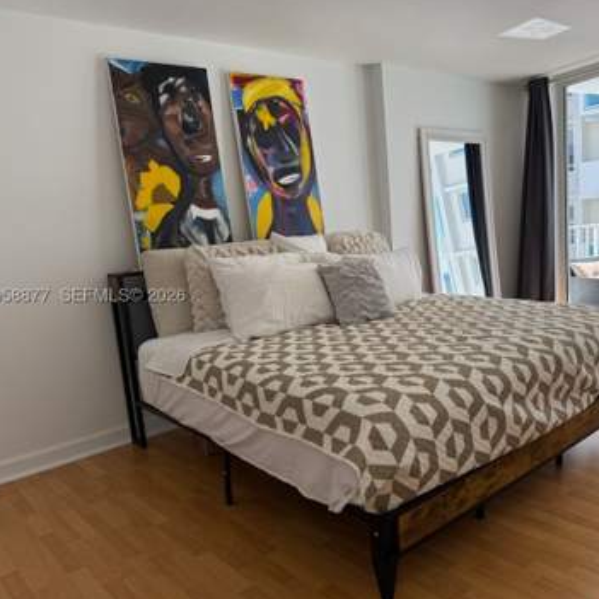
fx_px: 568
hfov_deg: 55.1
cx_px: 367
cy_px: 299
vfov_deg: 55.6
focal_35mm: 29
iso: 100
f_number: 1.78
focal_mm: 6.76
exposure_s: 1/330
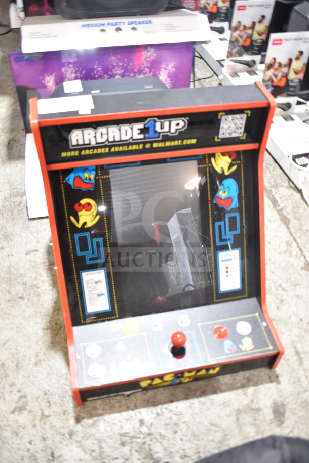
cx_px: 154
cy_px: 232
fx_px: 425
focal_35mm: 33
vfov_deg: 57.2
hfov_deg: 40.0
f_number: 3.8
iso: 800
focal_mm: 22
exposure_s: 1/30
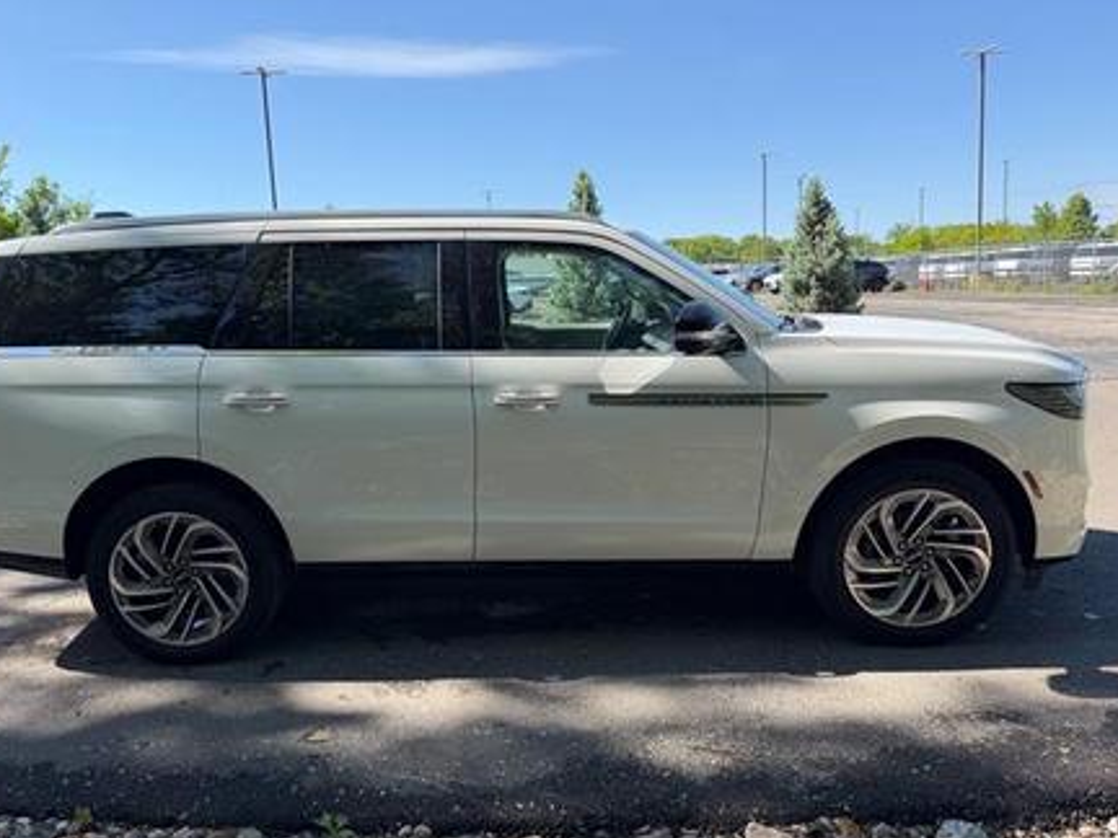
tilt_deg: -6.5
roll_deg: +1.2
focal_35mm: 28
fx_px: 904
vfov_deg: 49.7
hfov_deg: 63.3
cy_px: 442
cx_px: 494
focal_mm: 6.76
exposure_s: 1/1855
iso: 80
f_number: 1.78
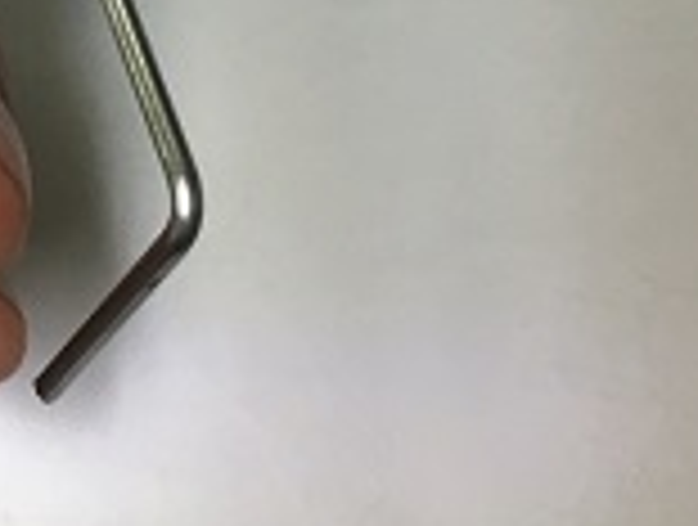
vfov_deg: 12.2
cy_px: -382
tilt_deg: -65.9
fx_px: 2284
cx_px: -106
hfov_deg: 16.7
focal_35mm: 113
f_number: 2.2
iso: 32
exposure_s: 1/30
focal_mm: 4.15
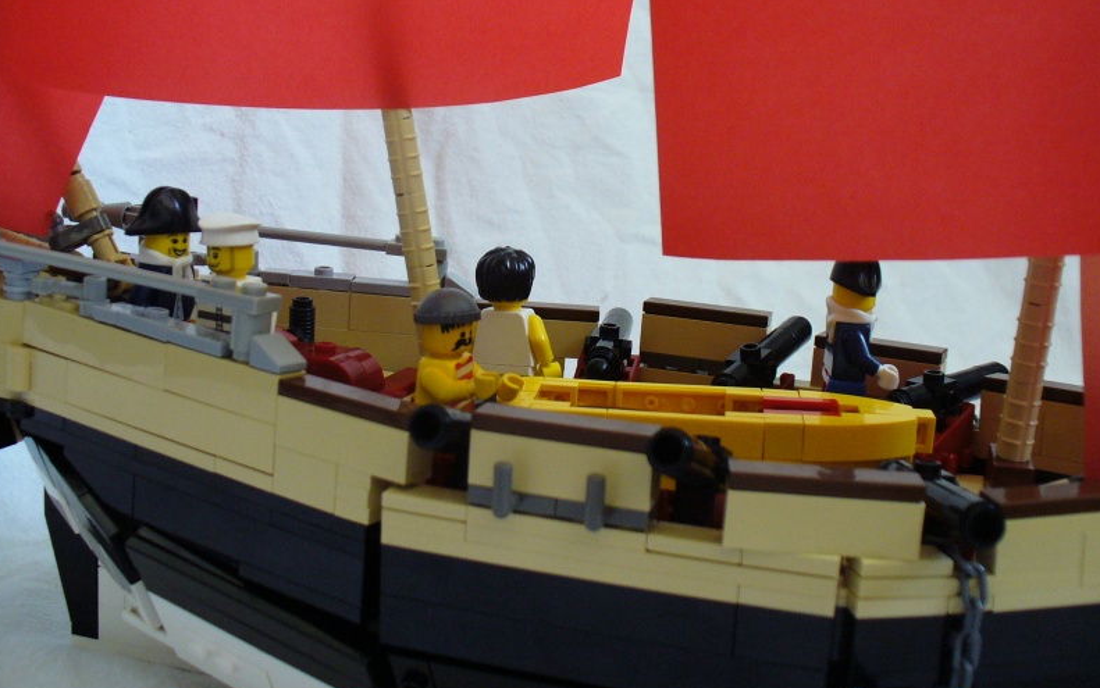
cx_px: 547
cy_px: 292
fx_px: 1350
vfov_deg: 28.6
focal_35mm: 45
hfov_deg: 44.3
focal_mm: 7
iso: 200
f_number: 2.9
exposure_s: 1/30
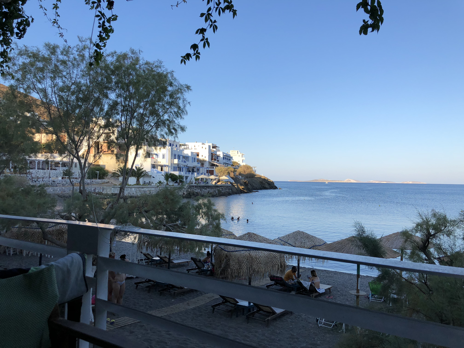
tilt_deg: +1.8
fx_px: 375
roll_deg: -0.4
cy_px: 174
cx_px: 232
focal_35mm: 28
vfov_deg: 49.7
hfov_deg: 63.4
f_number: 1.8
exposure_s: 1/1263
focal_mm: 4
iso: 20
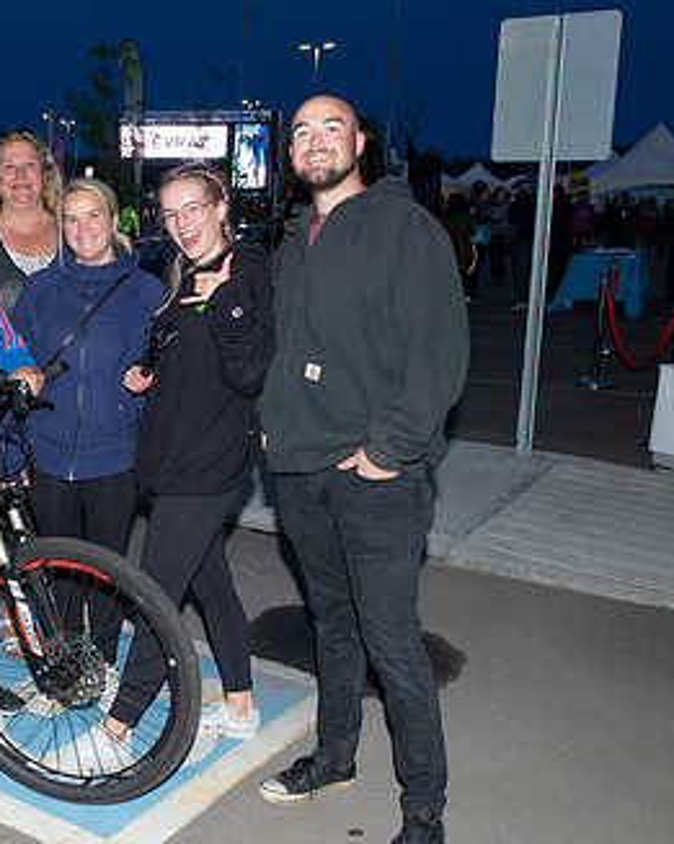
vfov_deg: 41.2
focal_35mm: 45
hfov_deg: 31.0
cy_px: 414
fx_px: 1124
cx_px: 0
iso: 640
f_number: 8
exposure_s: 1/80
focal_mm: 27
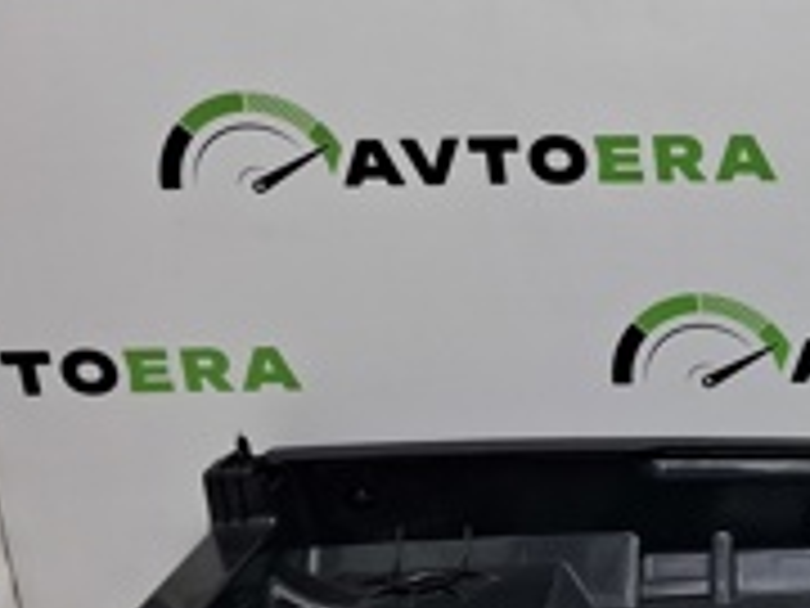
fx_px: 2246
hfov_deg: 18.1
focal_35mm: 96
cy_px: 534
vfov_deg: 15.2
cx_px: 1228
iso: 50
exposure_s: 1/100
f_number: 1.8
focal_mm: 4
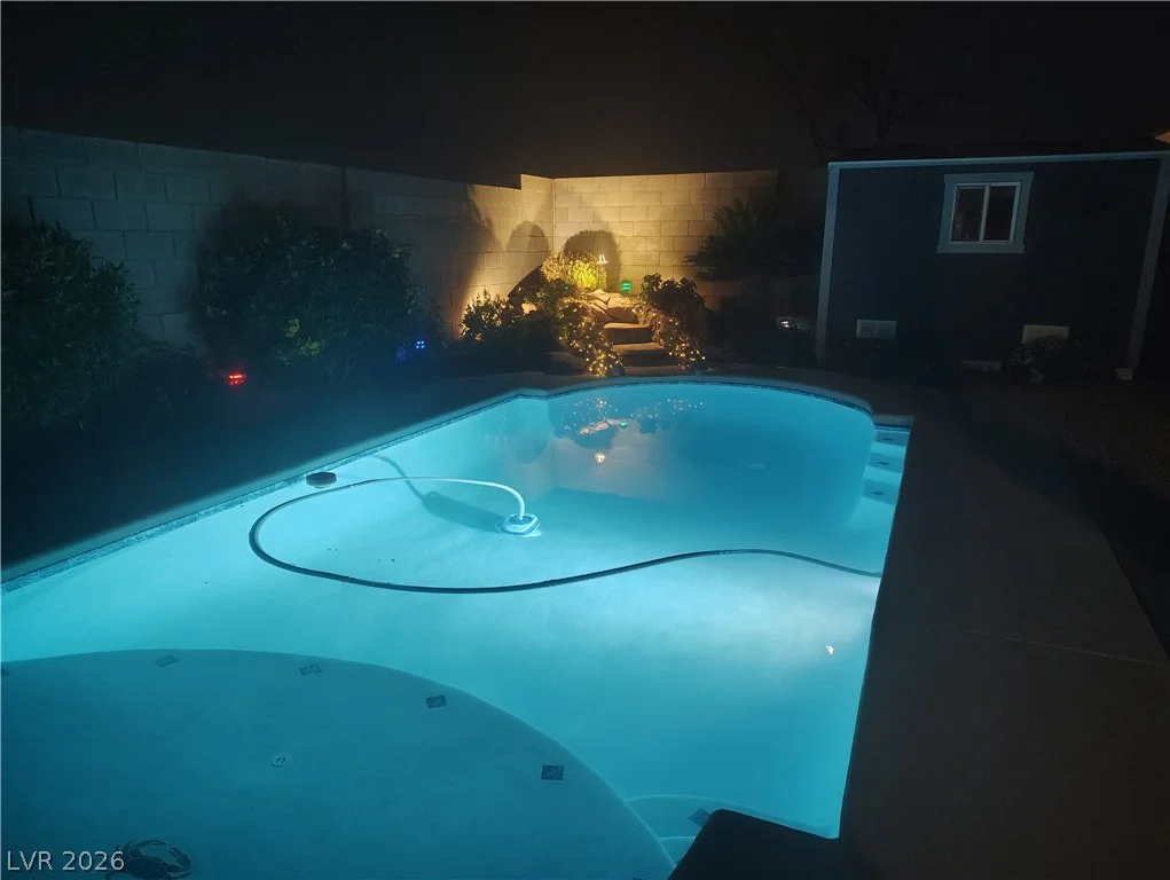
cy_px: 440
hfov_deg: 71.5
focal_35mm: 24
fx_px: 812
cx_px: 585
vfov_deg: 56.9
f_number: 1.8
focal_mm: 5.56
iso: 3013
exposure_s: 1/24
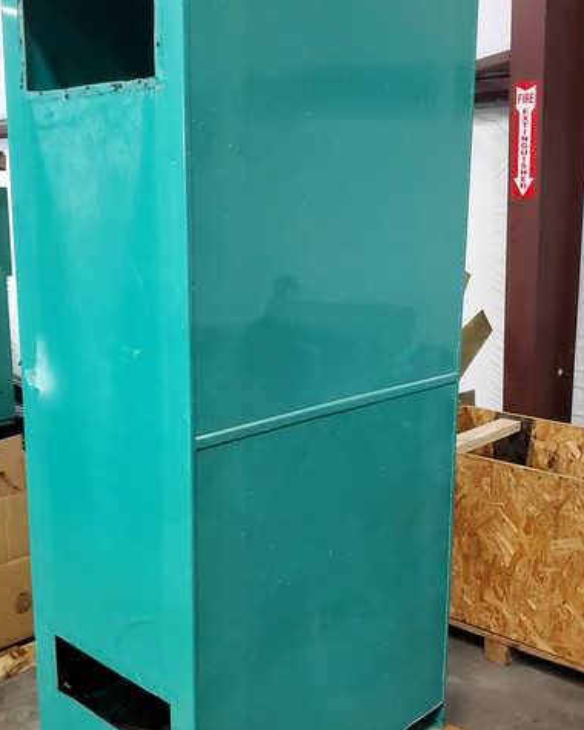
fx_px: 886
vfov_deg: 44.8
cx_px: 278
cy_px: 390
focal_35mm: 41
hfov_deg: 36.5
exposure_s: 1/60
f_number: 1.5
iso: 250
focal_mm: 4.3
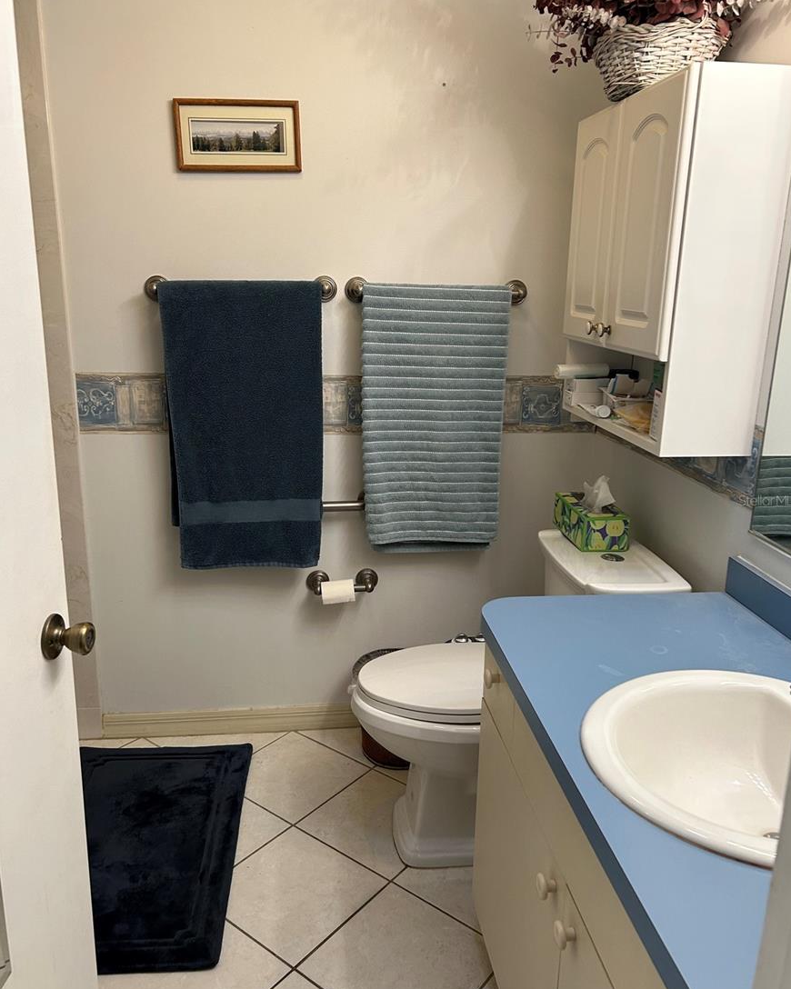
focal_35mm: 28
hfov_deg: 51.5
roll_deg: -0.5
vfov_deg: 62.2
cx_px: 394
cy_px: 500
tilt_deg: -16.4
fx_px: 820
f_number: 1.5
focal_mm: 5.7
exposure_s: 1/120
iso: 125
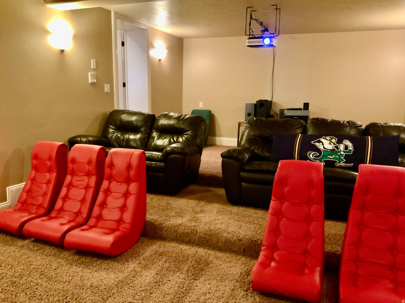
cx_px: 202
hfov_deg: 61.7
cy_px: 152
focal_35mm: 29
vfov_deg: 48.2
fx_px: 339
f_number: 1.8
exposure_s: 1/24
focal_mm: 3
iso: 500
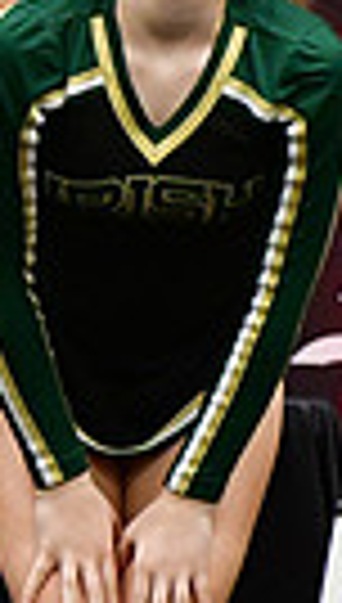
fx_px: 21725
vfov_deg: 1.6
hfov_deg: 0.9
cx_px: -828
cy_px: 326
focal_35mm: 1356
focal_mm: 200
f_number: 3.5
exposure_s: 1/500
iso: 5000
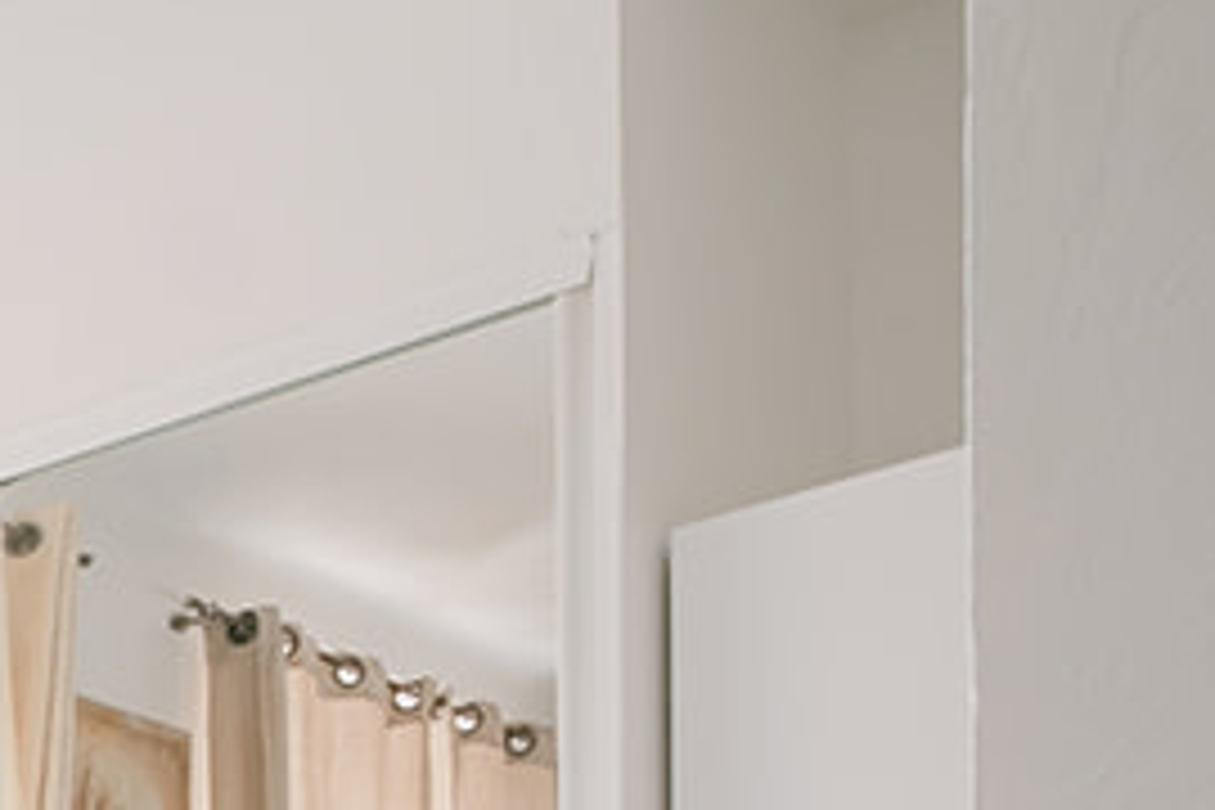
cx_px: -1890
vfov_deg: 13.4
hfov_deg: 13.9
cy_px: 1771
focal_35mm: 83
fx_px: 2801
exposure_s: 1/2.5
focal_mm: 9
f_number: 10
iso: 80
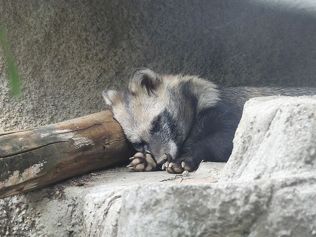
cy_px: 118
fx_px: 2008
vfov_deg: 6.8
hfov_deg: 9.0
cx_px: 158
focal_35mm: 220
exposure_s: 1/30
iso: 400
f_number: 4.5
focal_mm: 39.3
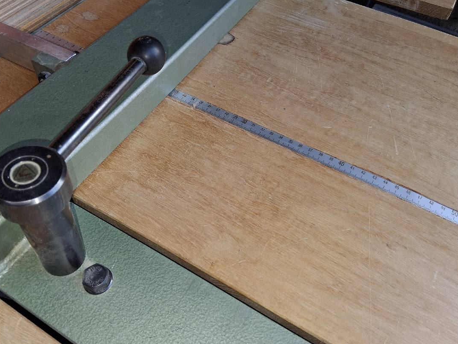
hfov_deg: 61.6
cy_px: 170
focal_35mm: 29
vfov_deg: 48.2
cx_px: 209
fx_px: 384
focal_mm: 3.98
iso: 64
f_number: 1.8
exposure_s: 1/120
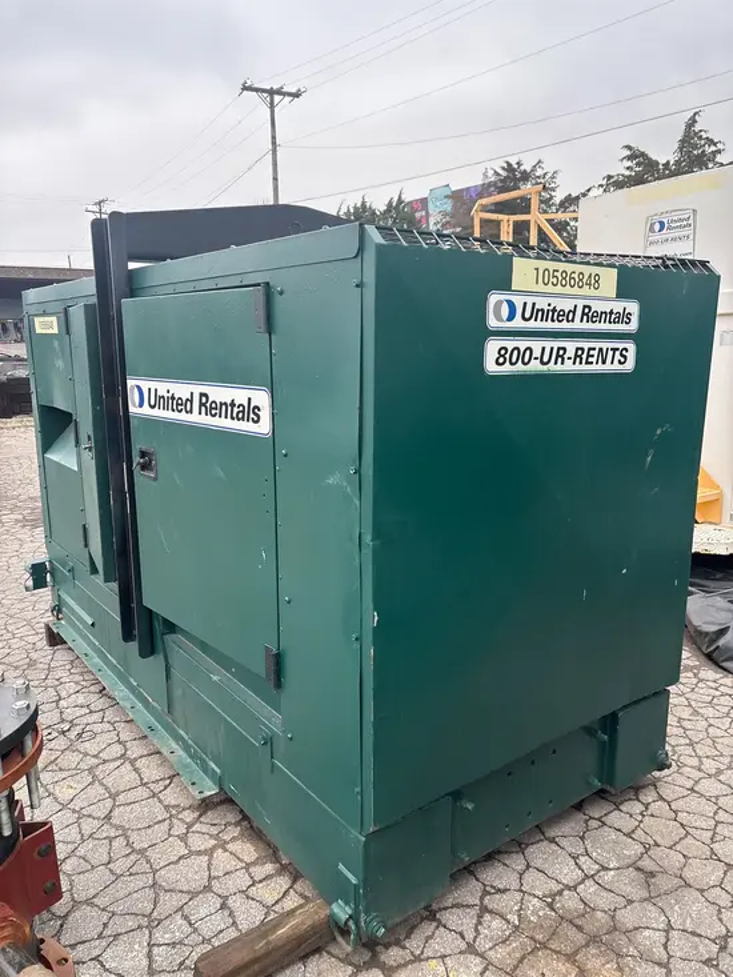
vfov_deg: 67.3
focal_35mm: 26
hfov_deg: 53.1
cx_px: 366
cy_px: 488
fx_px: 734
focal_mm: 5.96
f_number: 1.6
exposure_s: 1/121
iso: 100
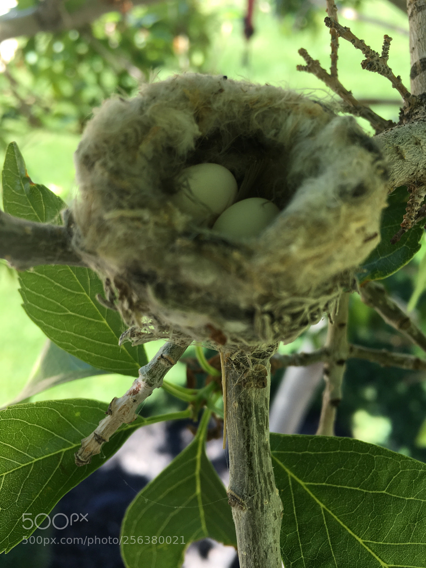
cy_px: 284
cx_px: 213
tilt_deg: -51.9
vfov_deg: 61.7
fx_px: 476
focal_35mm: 29
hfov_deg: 48.2
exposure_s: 1/154
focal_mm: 4.15
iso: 25
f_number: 2.2
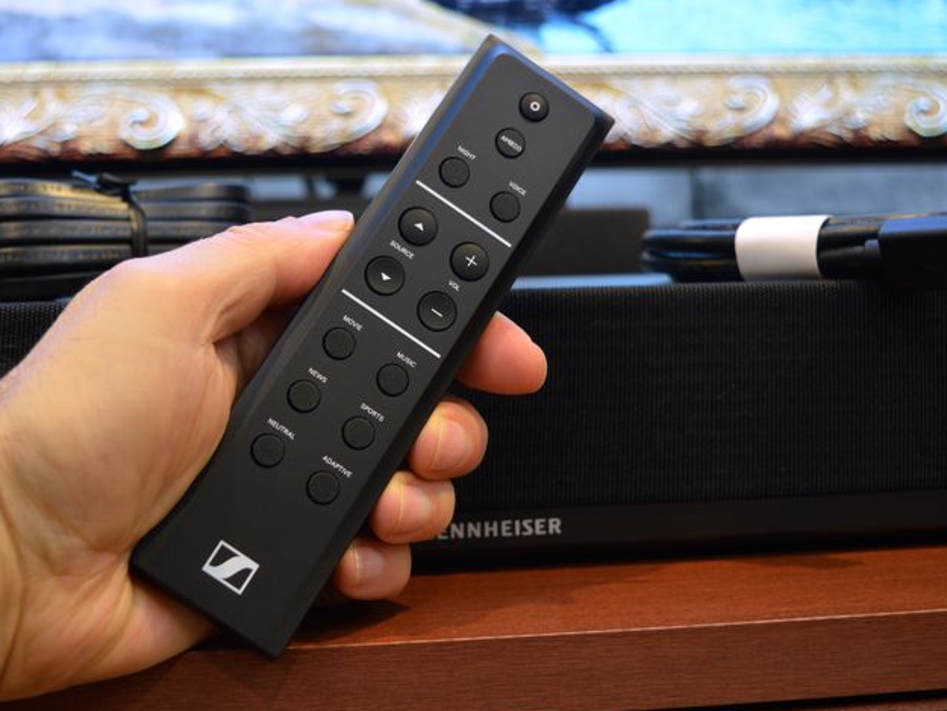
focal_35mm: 42
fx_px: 1137
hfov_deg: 45.2
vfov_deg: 34.7
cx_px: 429
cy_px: 356
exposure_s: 1/15
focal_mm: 25
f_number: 4
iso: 500
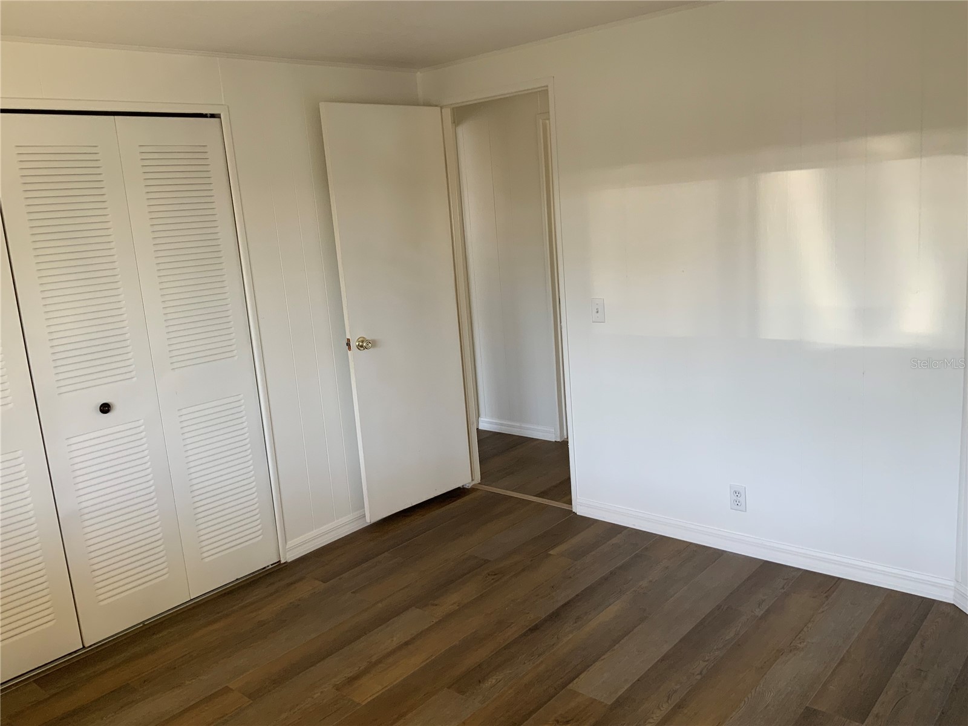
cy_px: 363
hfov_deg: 61.7
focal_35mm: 29
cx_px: 484
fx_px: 811
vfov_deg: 48.2
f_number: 1.8
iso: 40
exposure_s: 1/60
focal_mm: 3
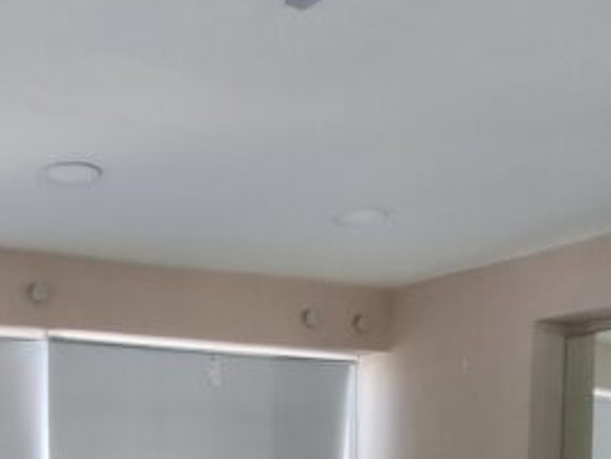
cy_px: 669
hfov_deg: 31.9
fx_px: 1024
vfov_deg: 21.6
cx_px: 85
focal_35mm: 58
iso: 50
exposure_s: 1/50
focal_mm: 1.91
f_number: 2.2
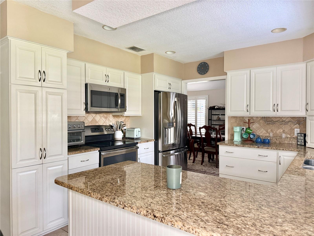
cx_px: 157
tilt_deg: -1.1
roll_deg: -0.5
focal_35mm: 24
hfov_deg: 71.6
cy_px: 118
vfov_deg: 56.8
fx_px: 218
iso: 250
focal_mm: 6.76
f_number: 1.78
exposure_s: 1/60
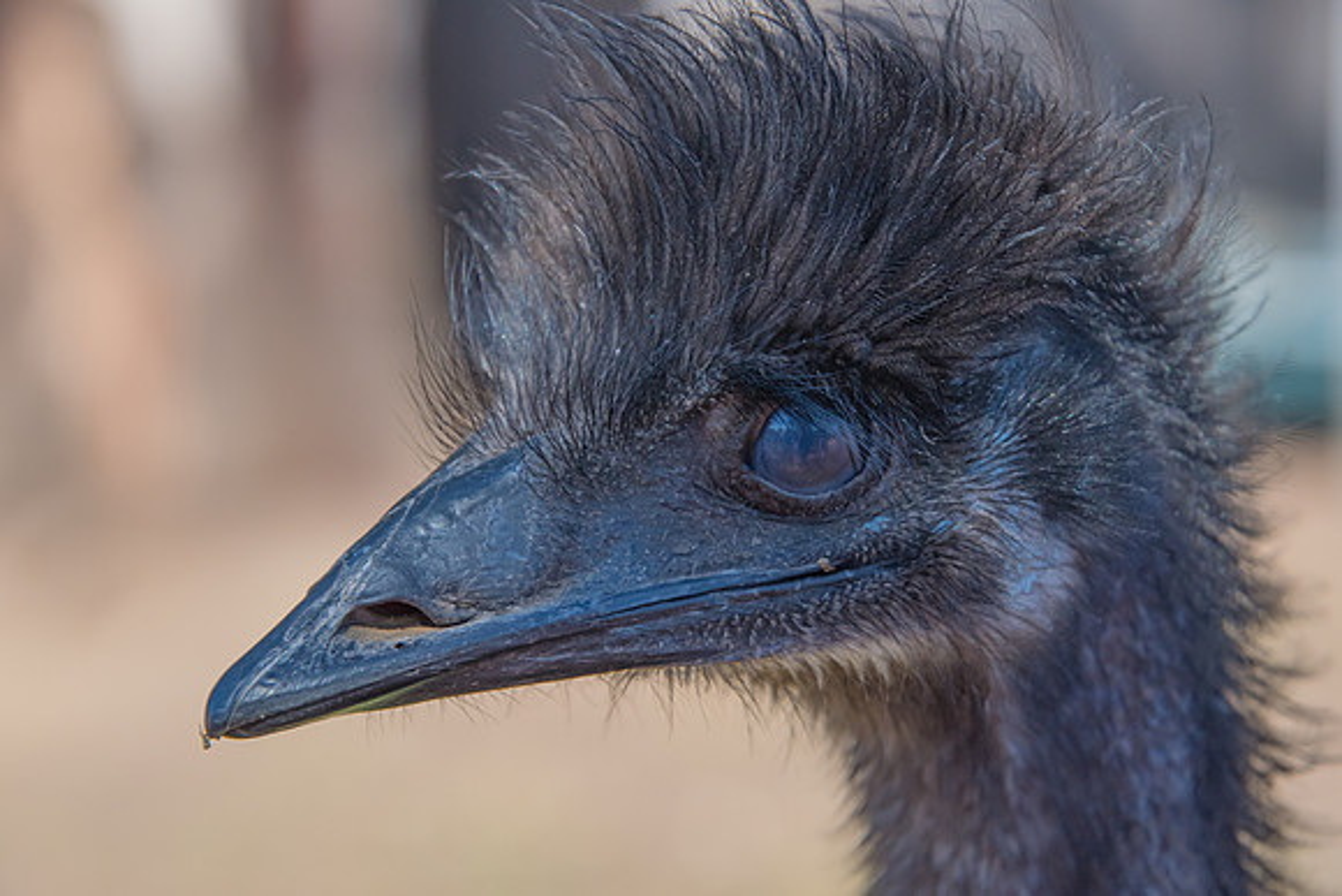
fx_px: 7550
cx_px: 671
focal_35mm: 202
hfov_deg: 10.2
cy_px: 448
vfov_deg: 6.8
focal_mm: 135
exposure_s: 1/1000
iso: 320
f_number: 6.3
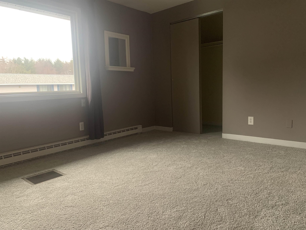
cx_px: 153
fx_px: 230
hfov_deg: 67.3
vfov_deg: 53.1
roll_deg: +2.2
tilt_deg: -8.0
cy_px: 115
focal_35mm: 26
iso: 80
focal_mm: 4.25
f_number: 1.8
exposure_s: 1/121
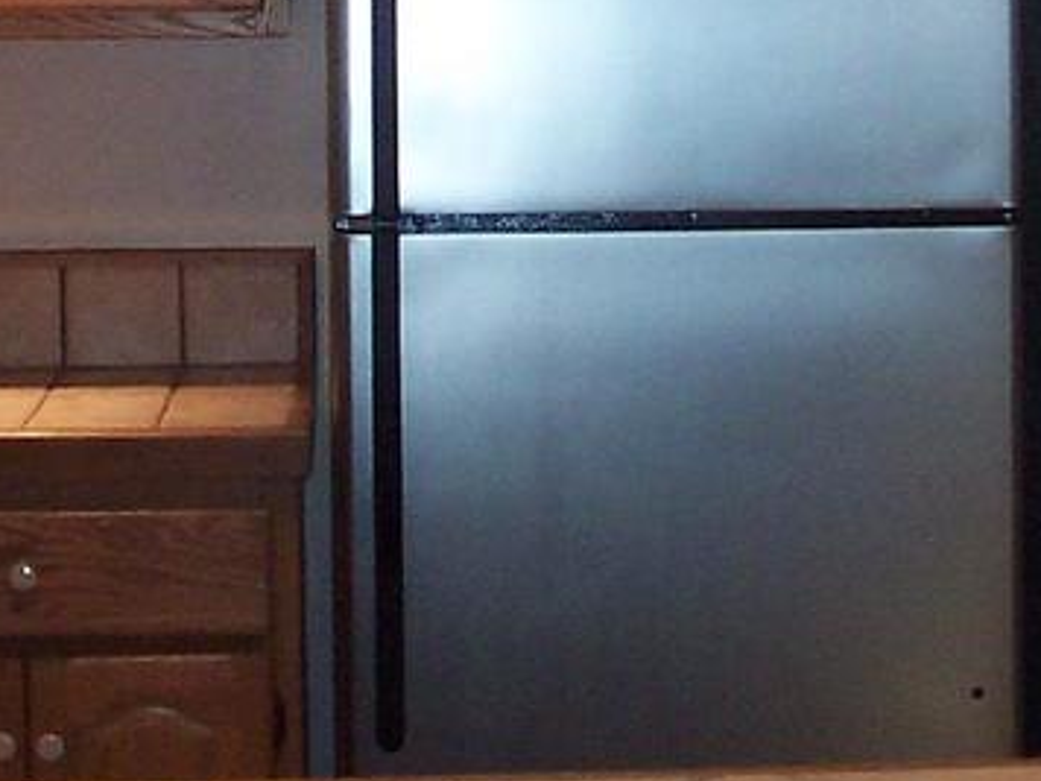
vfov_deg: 11.0
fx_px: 4000
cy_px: -114
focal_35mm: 133
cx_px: 722
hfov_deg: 14.8
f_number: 2.8
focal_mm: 5.6
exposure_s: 1/60
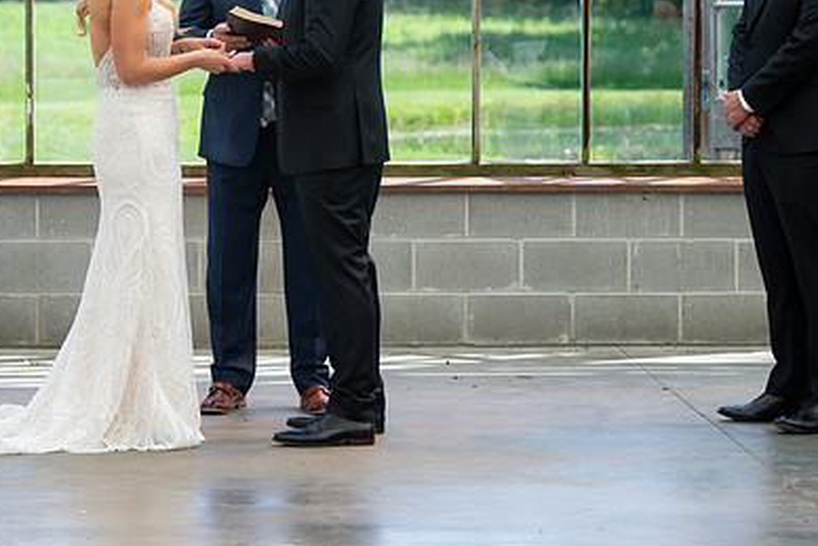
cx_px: 209
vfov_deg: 8.5
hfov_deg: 12.6
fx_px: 3682
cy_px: 155
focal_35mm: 162
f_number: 4.5
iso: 160
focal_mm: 105
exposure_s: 1/250
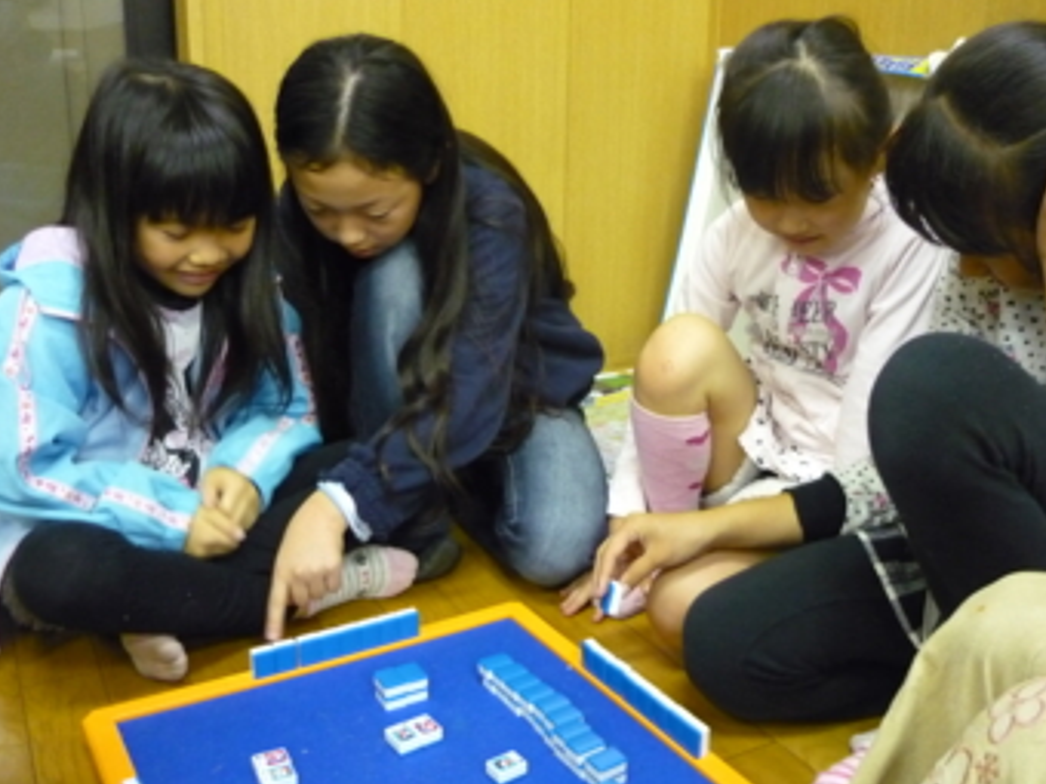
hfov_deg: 54.0
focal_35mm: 34
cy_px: 398
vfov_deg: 41.8
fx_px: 1027
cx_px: 526
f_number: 2.8
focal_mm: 5.5
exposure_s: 1/25
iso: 800
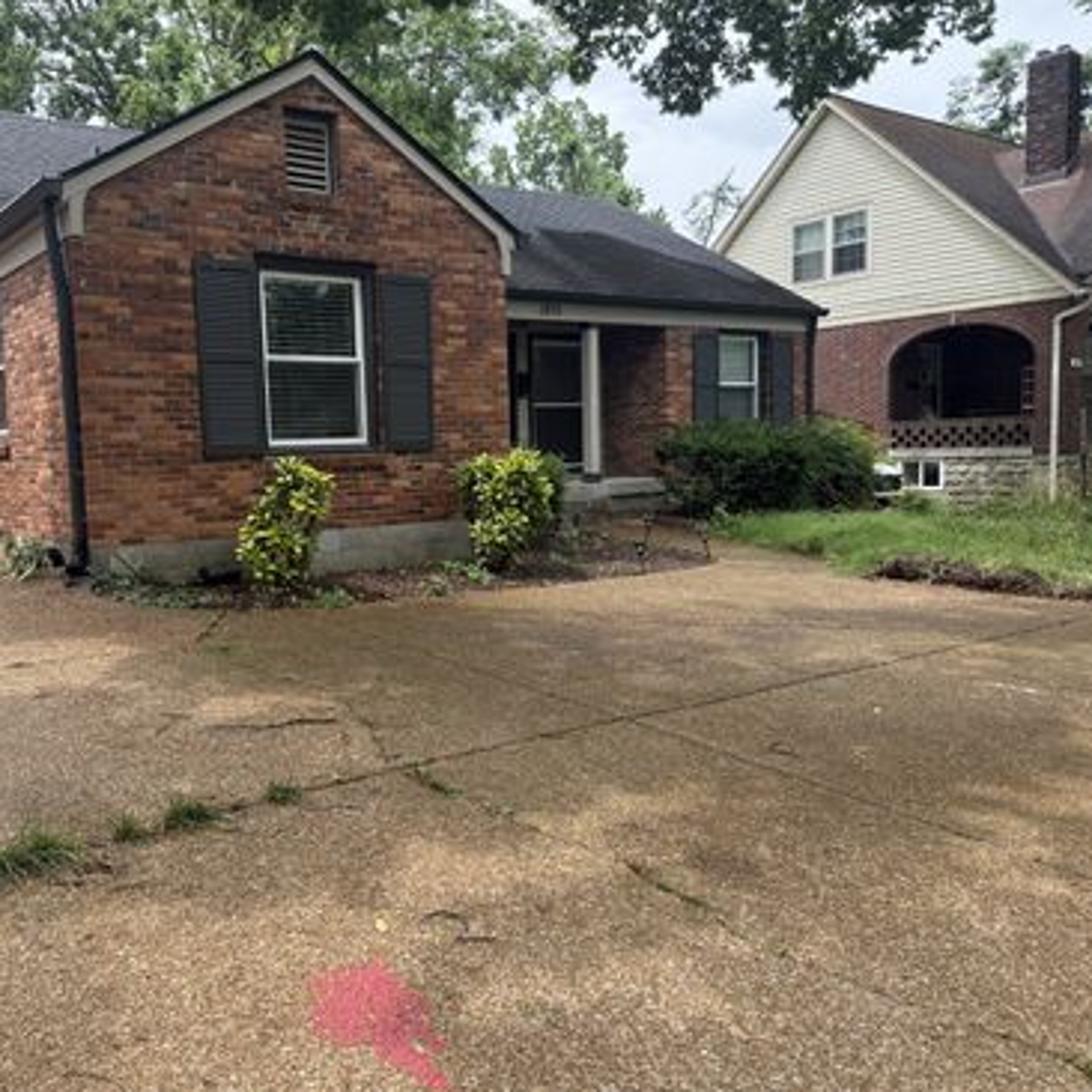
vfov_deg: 55.6
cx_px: 403
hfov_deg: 54.9
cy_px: 547
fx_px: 1035
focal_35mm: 29
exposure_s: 1/1271
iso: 100
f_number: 1.78
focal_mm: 6.76
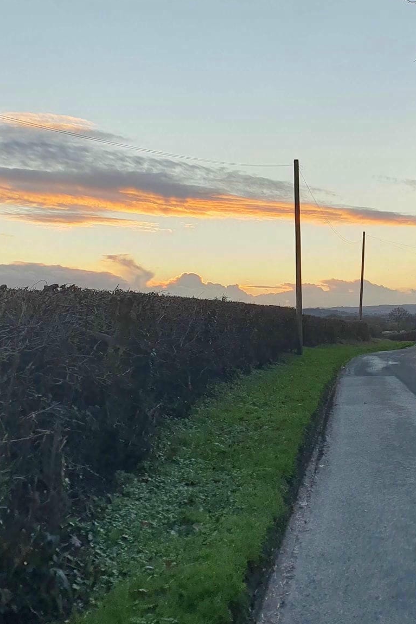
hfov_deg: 27.8
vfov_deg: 41.8
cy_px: 269
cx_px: 359
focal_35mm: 47
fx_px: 815
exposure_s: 1/298
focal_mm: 4.32
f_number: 2.4
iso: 50
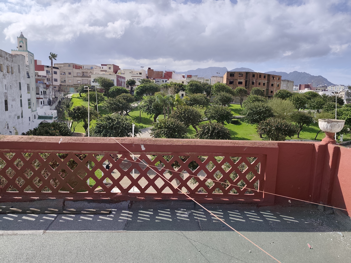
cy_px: 132
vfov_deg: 58.9
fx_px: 233
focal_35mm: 23
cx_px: 176
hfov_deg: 73.9
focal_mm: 6.19
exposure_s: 1/1697
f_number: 1.65
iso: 50
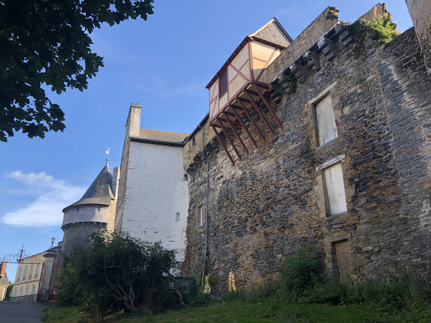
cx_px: 216
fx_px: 349
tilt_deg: +24.9
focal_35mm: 28
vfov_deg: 49.7
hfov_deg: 63.4
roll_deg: +1.8
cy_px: 162
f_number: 1.8
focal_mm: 4
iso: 20
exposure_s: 1/511
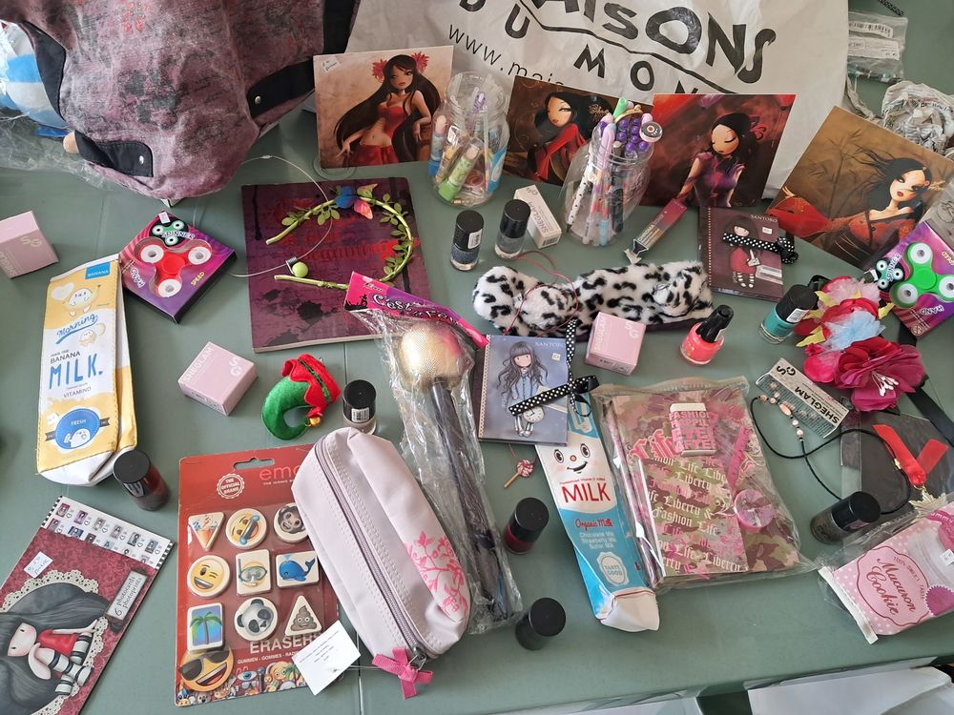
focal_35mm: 27
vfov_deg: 51.4
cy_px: 358
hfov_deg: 65.3
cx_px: 477
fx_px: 744
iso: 125
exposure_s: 1/50
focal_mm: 4
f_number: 1.8
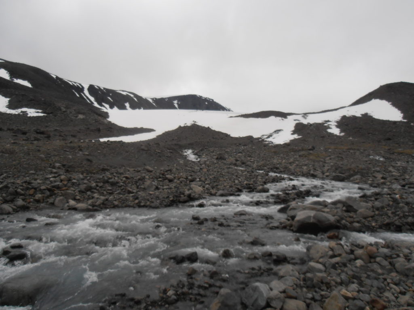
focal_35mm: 24
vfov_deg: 56.8
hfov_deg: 71.6
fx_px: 287
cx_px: 207
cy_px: 155
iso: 80
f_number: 3
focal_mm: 4.2
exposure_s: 1/800
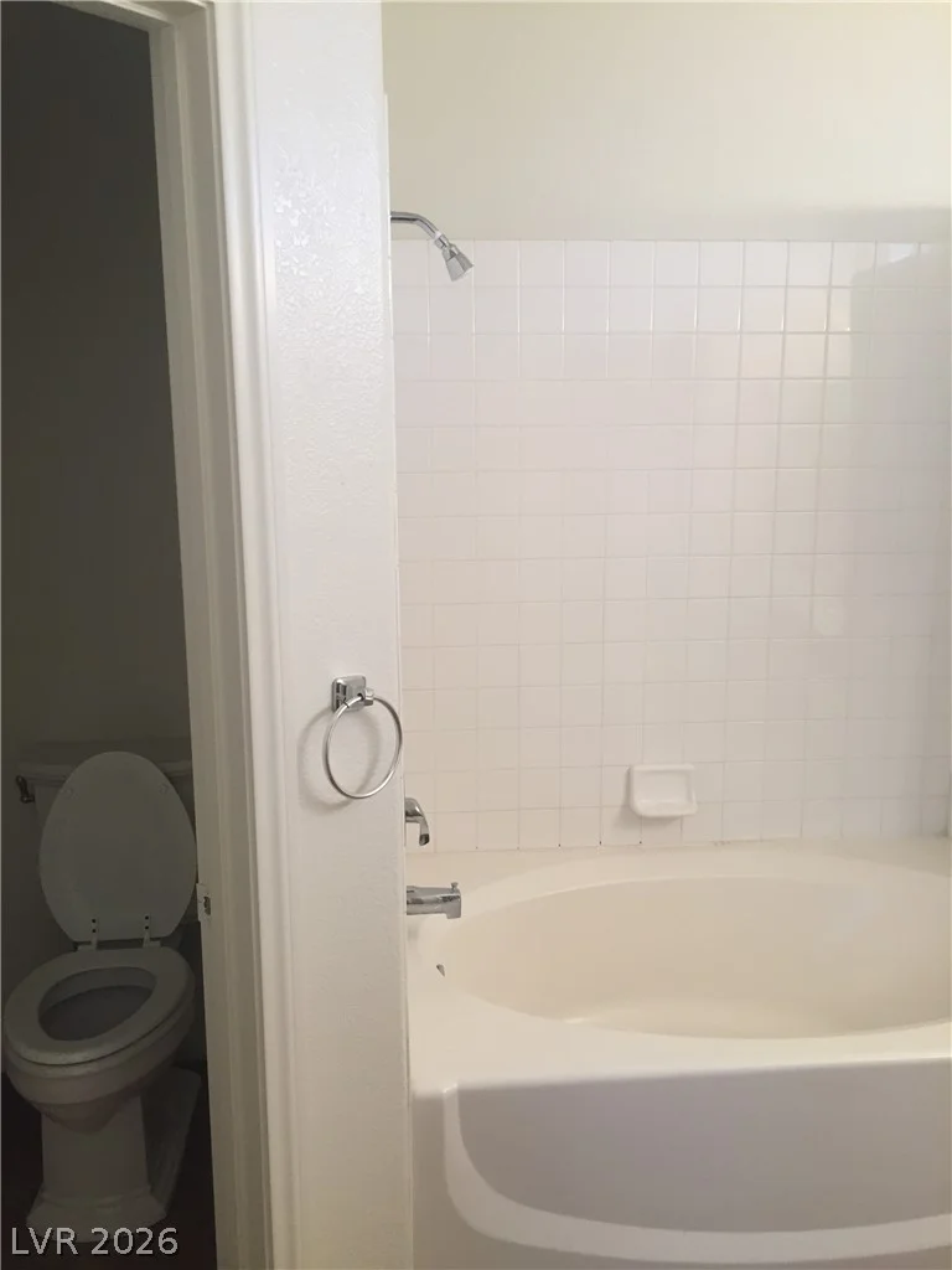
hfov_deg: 48.2
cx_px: 476
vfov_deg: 61.7
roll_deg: +0.7
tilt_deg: -10.3
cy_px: 635
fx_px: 1063
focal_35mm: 29
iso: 32
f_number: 2.2
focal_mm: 4.15
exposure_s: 1/30
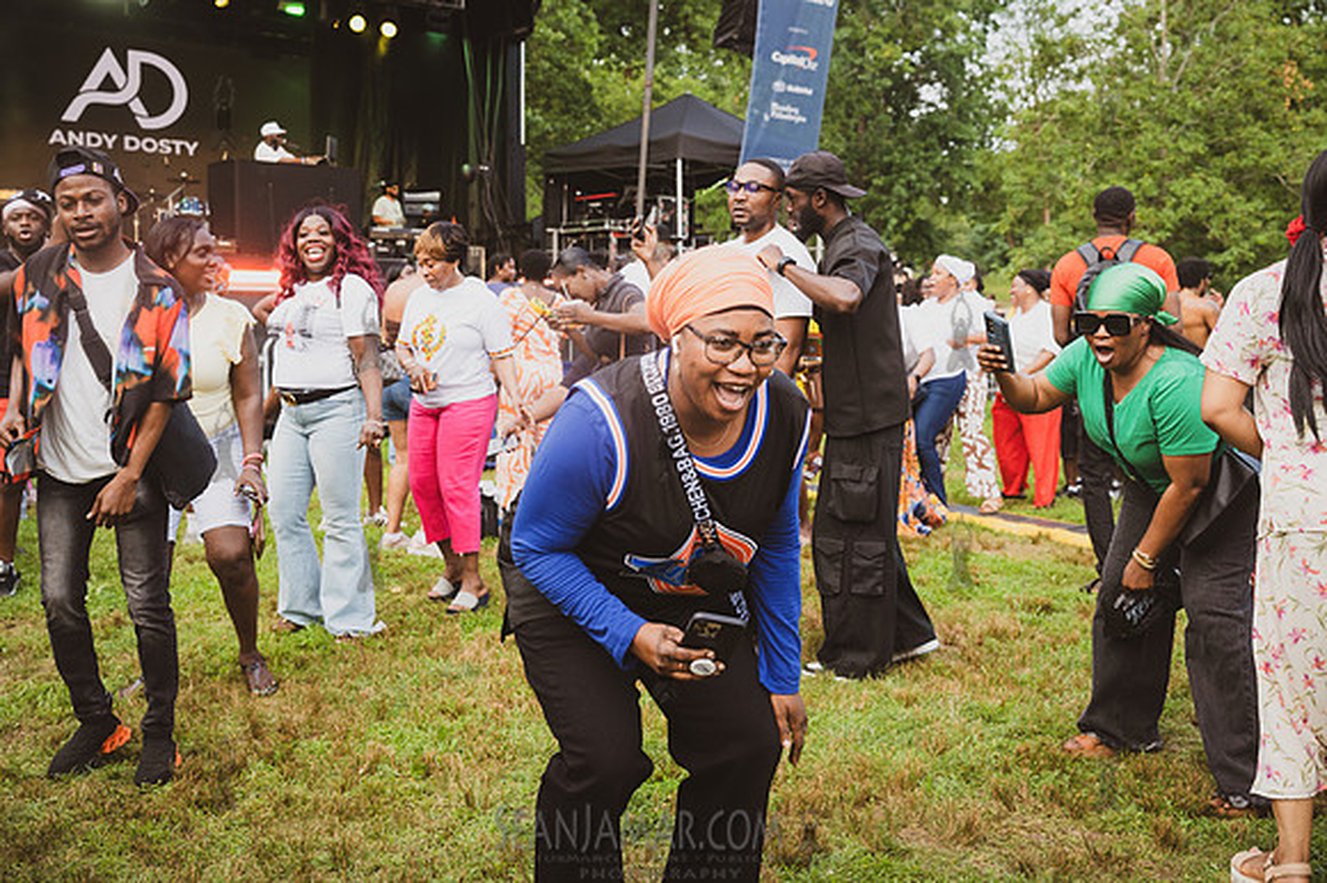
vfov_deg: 37.2
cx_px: 664
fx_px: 1312
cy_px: 442
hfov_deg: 53.6
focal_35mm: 36
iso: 1000
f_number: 4
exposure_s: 1/640
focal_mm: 35
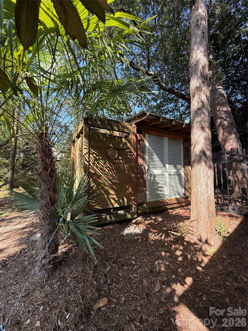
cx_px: 124
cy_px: 166
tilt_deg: +4.9
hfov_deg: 85.7
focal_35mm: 14
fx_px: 134
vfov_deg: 102.1
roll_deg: -0.8
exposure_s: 1/169
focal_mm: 2.22
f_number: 2.2
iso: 64
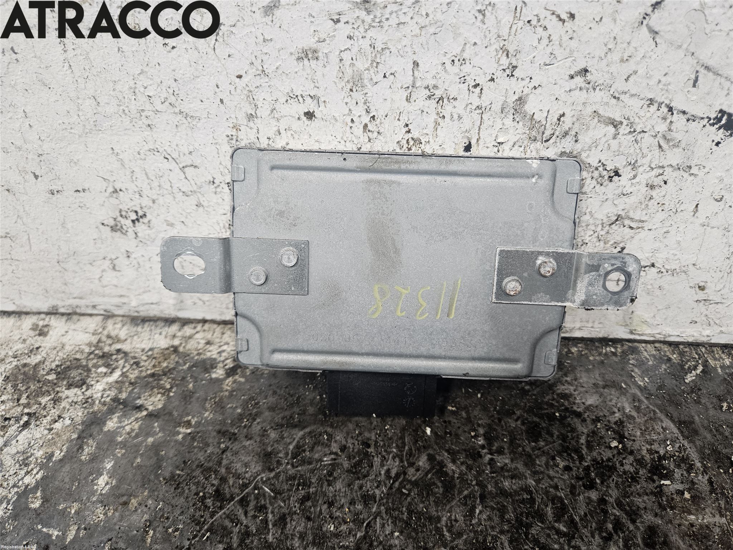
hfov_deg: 73.9
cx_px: 366
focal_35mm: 23
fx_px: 487
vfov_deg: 58.9
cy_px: 275
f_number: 1.8
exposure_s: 1/100
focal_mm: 5.4
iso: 400
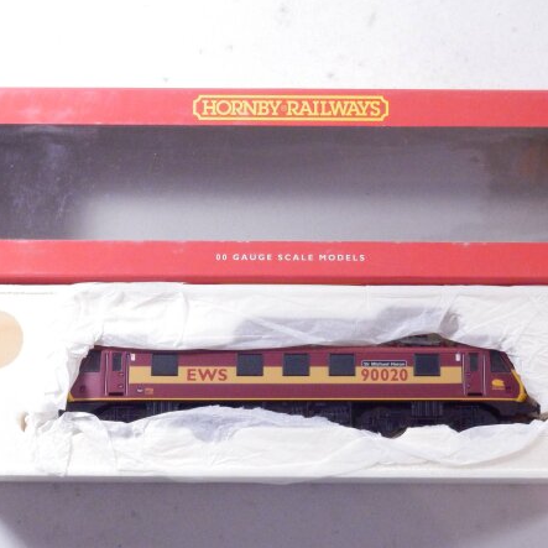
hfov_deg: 21.9
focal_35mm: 79
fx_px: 1415
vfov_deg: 21.9
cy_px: 273
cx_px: 287
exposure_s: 1/160
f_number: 4.4
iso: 1000
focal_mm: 11.9
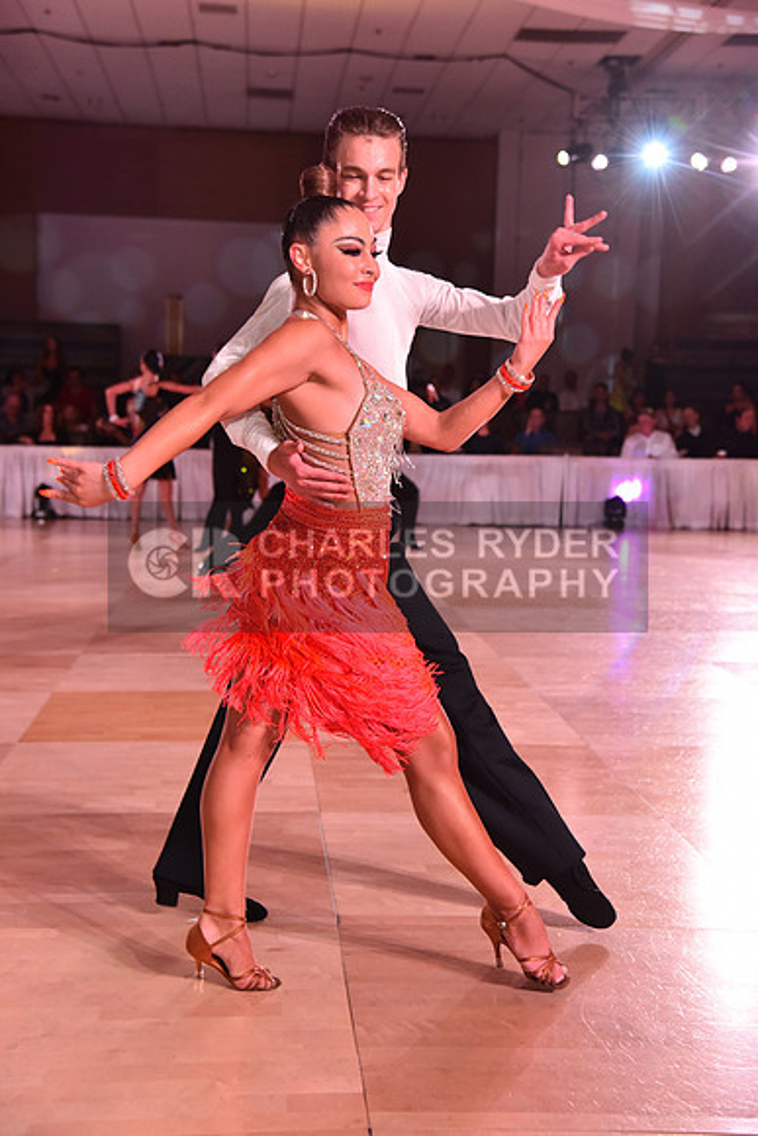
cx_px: 379
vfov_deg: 39.6
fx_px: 1578
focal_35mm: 50
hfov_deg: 27.0
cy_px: 568
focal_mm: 50
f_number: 4.5
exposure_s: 1/500
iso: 2000
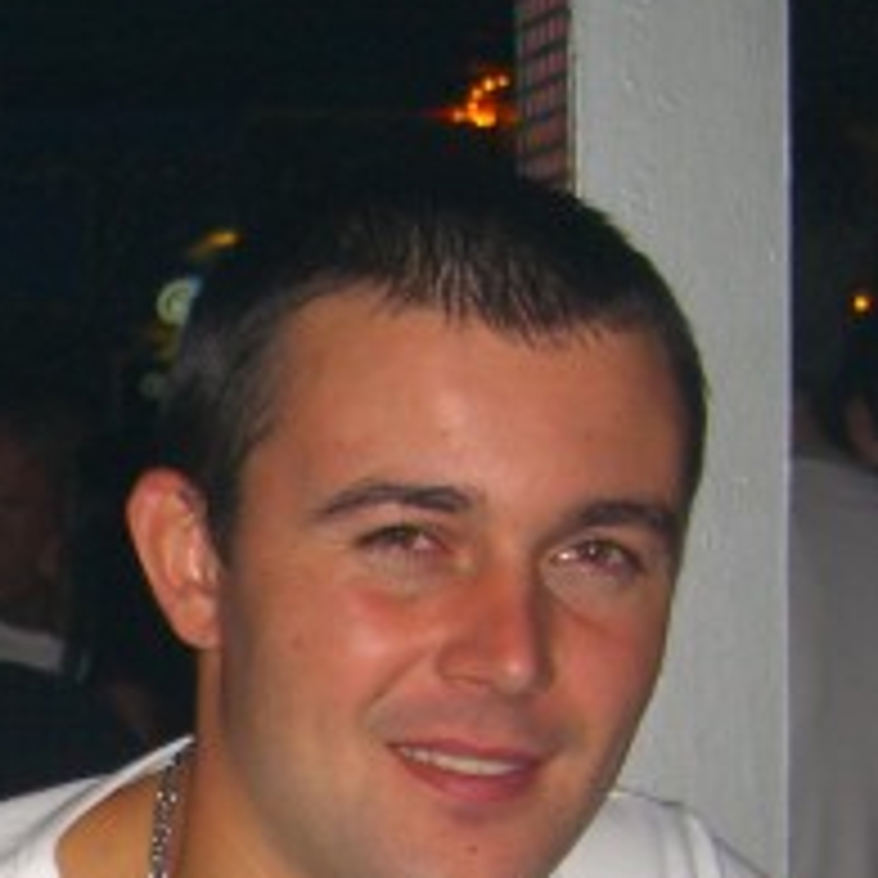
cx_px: -243
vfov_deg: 12.3
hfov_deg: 12.3
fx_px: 3960
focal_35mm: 138
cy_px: 1144
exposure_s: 1/60
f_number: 2.8
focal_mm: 7.9
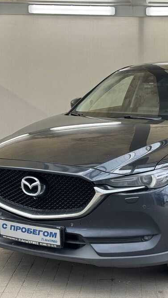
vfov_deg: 30.2
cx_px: 140
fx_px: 554
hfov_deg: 17.1
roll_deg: -1.2
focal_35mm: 70
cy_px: 149
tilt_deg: -9.4
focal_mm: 6.76
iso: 64
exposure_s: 1/305
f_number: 1.78
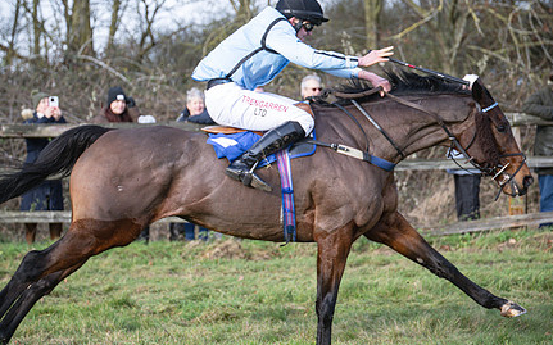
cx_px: 216
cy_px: 149
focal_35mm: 135
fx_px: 2034
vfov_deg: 9.7
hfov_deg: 15.5
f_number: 2.8
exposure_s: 1/2000
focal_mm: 70
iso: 400
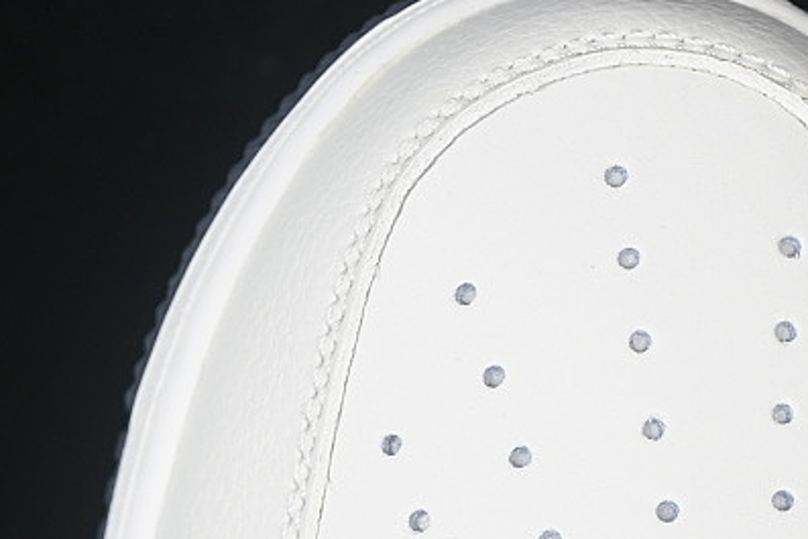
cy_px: 657
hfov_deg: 10.1
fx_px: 4580
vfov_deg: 6.7
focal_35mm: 204
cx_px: 615
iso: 160
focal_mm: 50
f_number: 7.1
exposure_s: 1/80
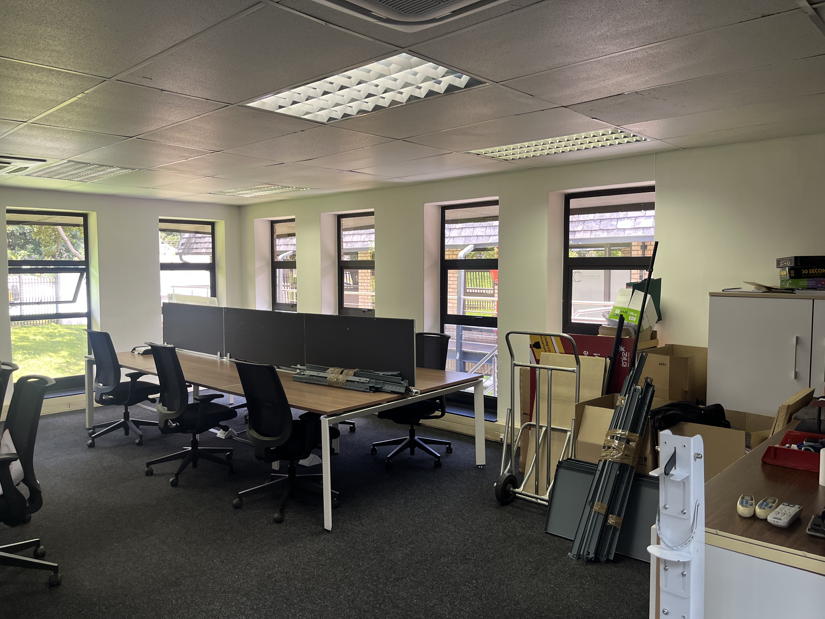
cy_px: 310
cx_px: 412
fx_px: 620
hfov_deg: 67.3
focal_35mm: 26
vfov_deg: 53.1
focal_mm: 5.1
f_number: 1.6
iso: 125
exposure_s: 1/100
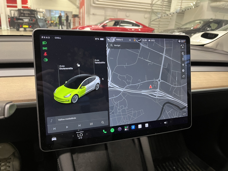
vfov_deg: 53.1
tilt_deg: -19.1
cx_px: 114
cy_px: 86
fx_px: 171
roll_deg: -2.9
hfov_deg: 67.3
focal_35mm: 26
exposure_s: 1/50
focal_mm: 5.1
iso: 320
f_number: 1.6
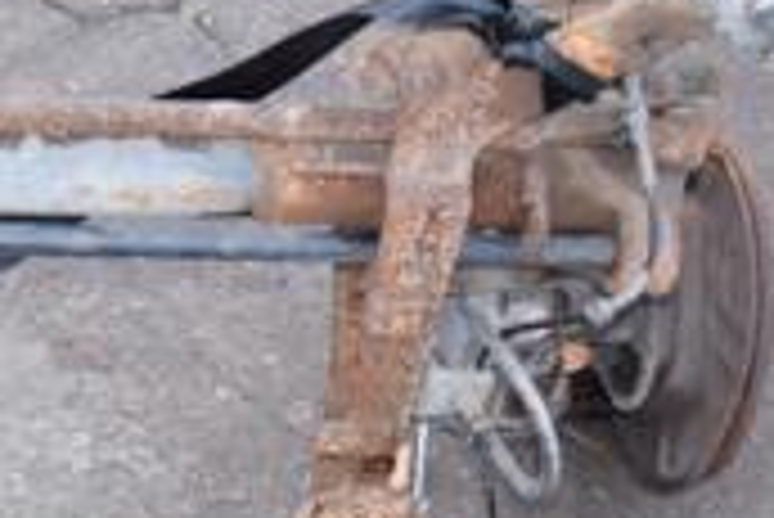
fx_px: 2813
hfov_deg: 14.9
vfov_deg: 10.5
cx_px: -270
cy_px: 329
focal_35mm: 131
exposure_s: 1/160
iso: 800
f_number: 5
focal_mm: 25
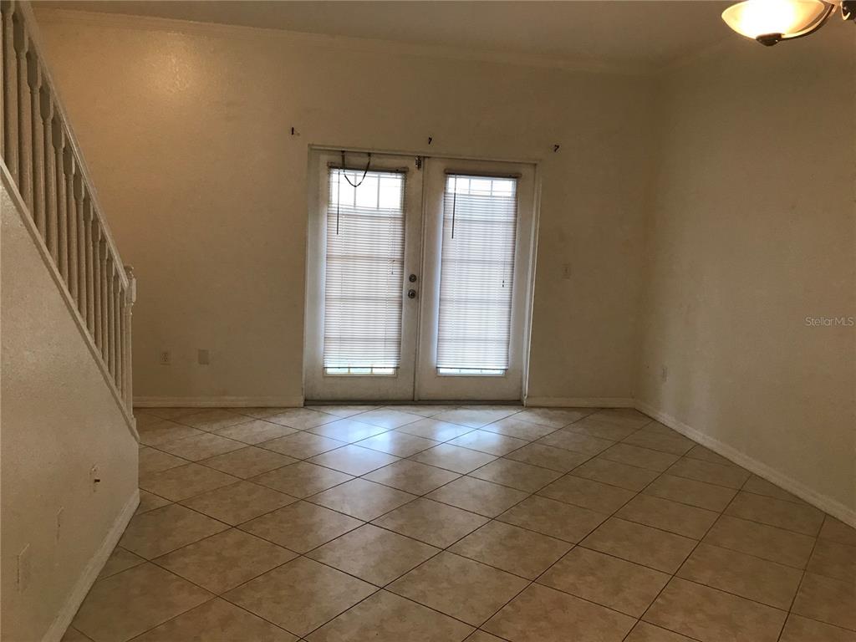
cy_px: 321
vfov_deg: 49.7
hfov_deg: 63.4
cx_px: 428
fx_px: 692
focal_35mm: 28
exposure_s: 1/17
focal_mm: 3.99
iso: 40
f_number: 1.8
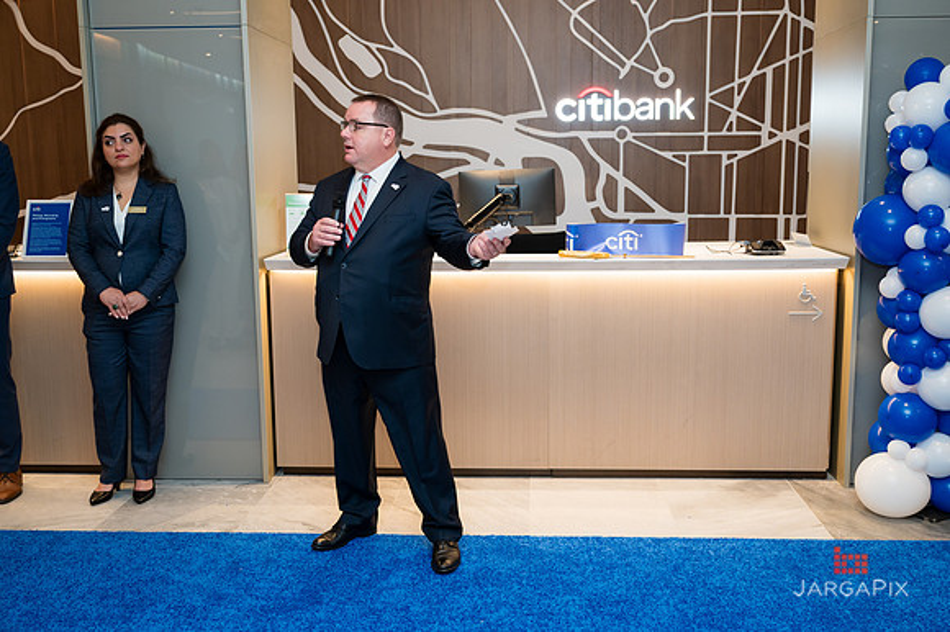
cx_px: 487
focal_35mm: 36
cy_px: 313
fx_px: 948
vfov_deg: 36.9
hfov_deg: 53.2
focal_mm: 34.5
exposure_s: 1/160
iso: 400
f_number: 3.2
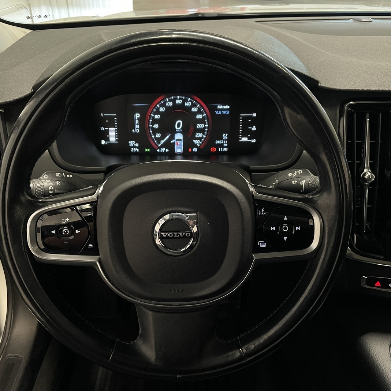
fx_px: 396
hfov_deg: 52.5
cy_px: 197
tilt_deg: -31.7
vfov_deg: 52.5
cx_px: 191
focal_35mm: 31
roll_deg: +0.3
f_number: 1.6
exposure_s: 1/42
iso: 500
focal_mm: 4.2
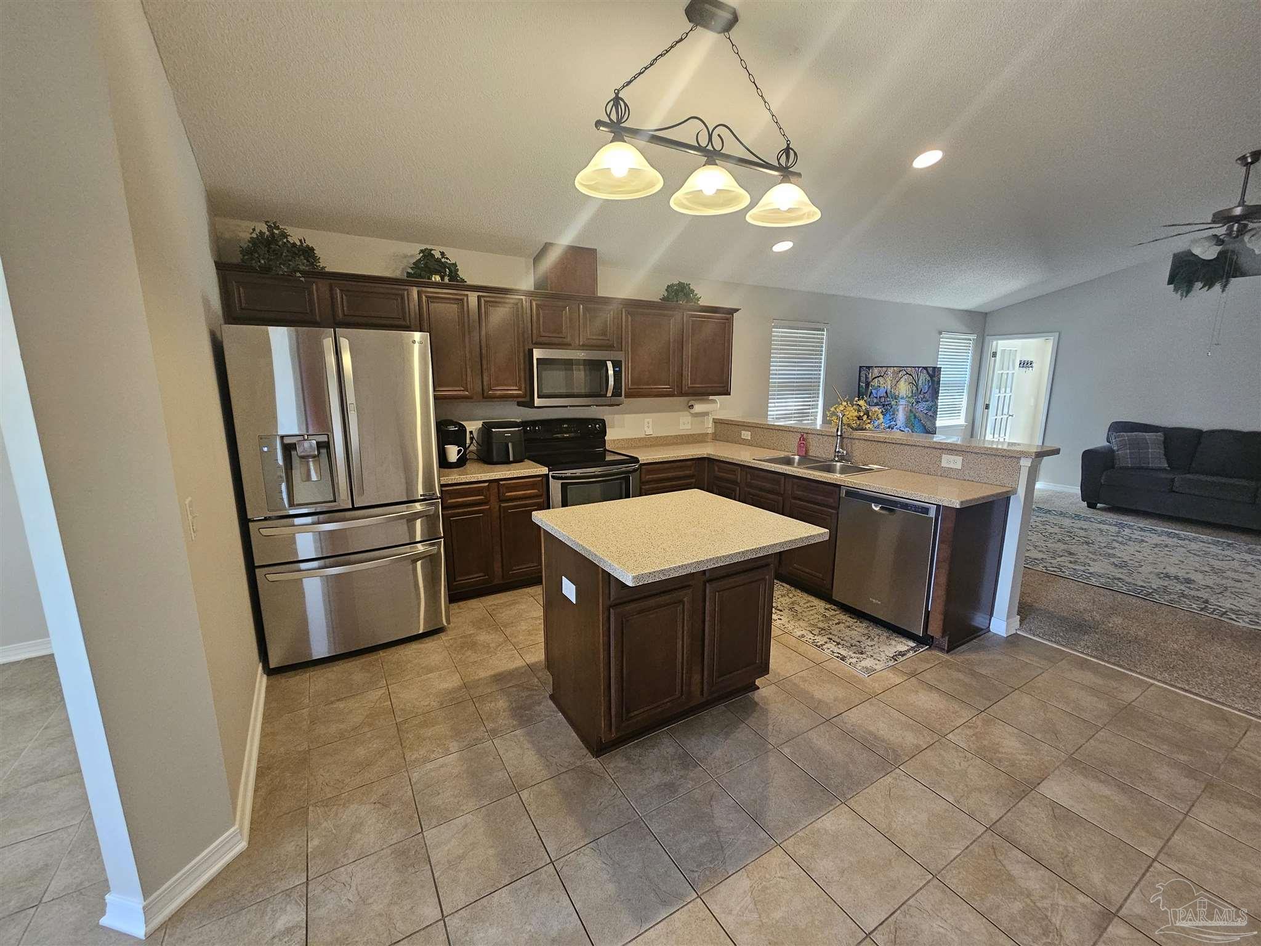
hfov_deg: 106.2
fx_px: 474
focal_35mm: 13
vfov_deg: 89.9
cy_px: 473
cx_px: 630
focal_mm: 2.2
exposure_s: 1/60
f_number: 2.2
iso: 400
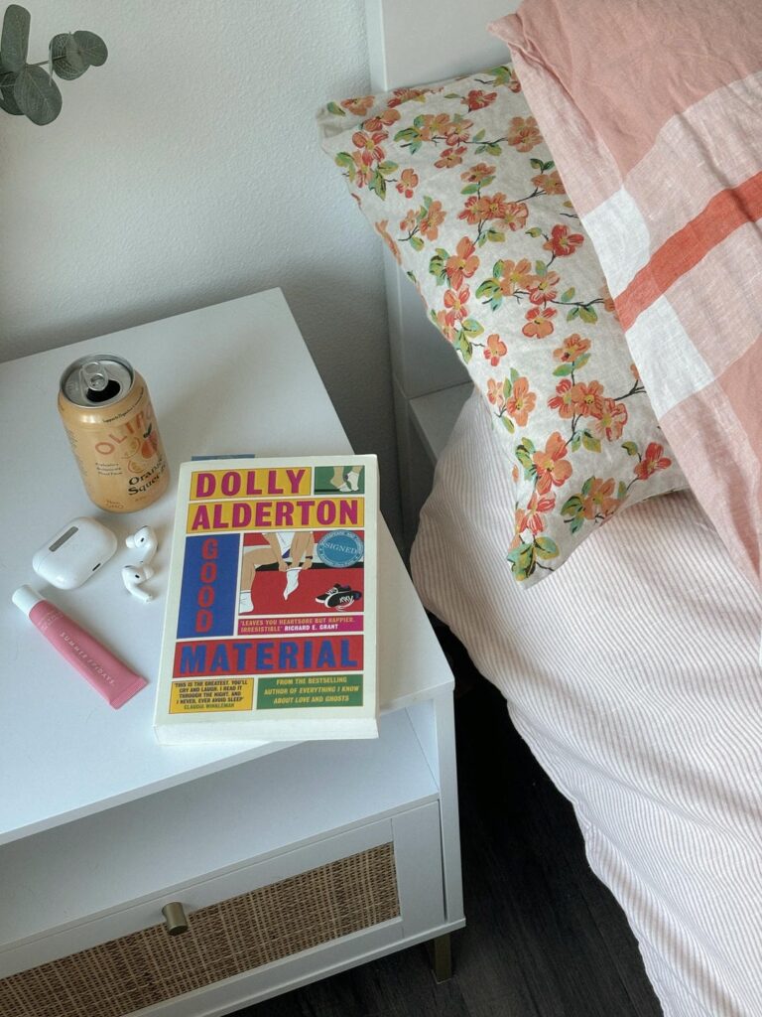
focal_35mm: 52
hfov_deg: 28.0
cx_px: 381
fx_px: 1526
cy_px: 508
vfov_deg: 36.8
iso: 64
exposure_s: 1/60
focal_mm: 5.96
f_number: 1.6
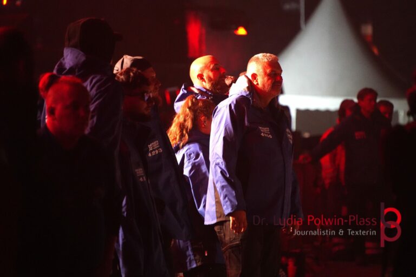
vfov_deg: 3.1
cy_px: 138
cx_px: 208
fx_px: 5200
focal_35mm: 450
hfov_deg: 4.6
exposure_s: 1/160
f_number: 6.3
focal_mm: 300
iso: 6400
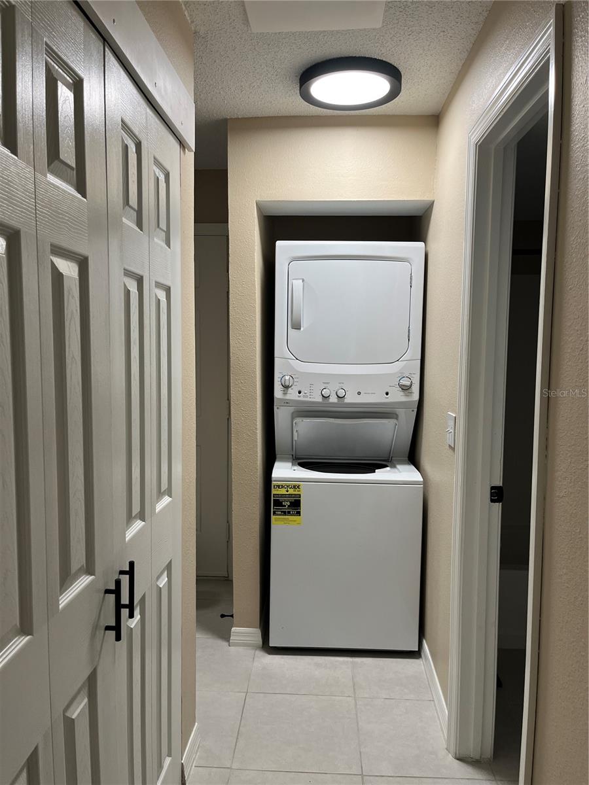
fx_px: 590
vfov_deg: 67.3
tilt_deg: -5.2
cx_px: 294
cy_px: 392
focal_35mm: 26
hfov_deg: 53.1
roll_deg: +0.1
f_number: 1.6
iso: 100
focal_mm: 5.1
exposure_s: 1/120
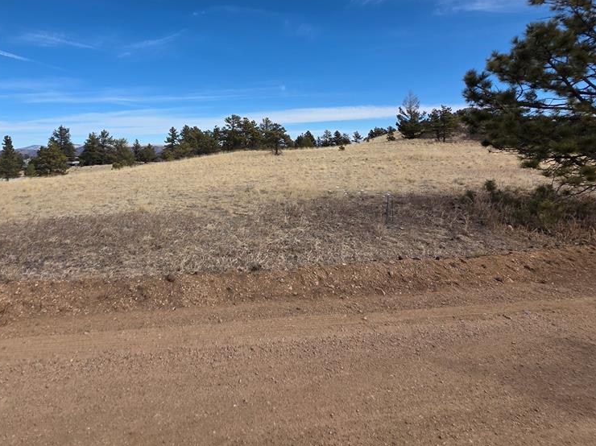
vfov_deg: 68.9
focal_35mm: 18
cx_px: 246
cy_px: 139
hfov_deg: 87.0
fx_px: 310
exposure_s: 1/2151
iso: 40
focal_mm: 2.2
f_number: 1.9
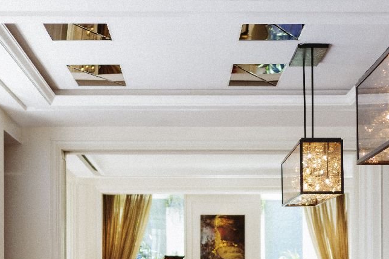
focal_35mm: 87
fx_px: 940
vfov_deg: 15.3
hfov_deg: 23.4
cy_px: 280
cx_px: 210
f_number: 1.4
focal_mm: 35
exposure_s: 1/50
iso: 50
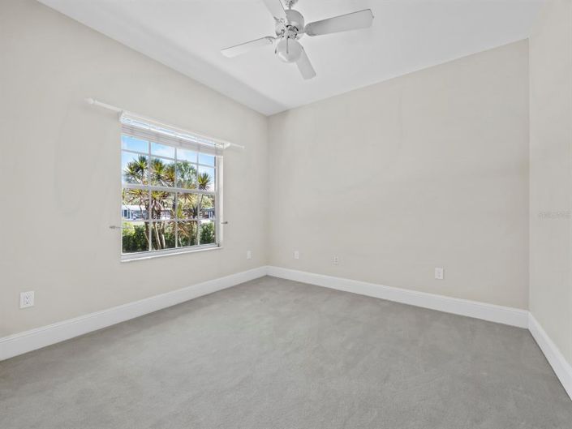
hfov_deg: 102.1
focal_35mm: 14
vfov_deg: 85.7
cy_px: 214
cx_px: 286
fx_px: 231
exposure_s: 1/3
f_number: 10
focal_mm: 7
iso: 400
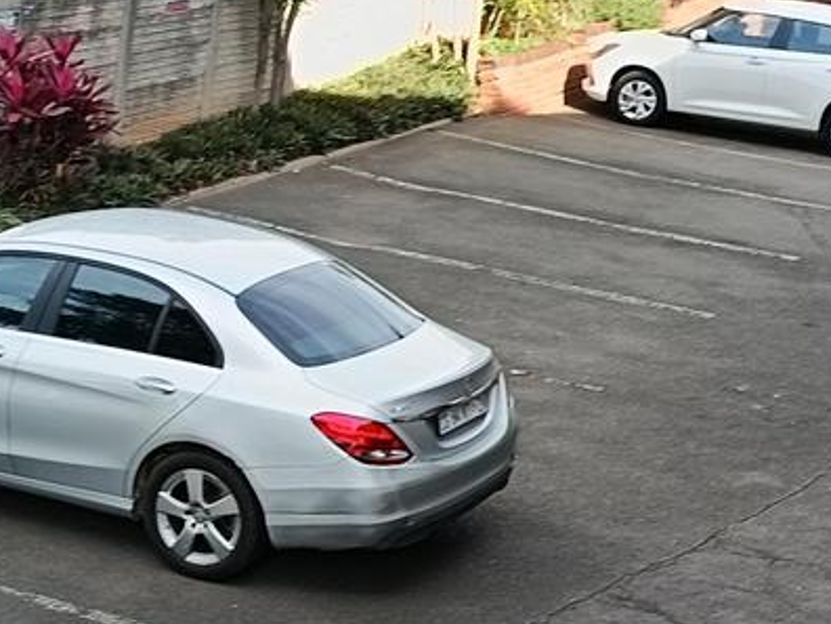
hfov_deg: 20.1
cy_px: 433
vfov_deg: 15.2
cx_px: 606
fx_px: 2329
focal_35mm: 97
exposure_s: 1/100
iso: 111
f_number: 1.75
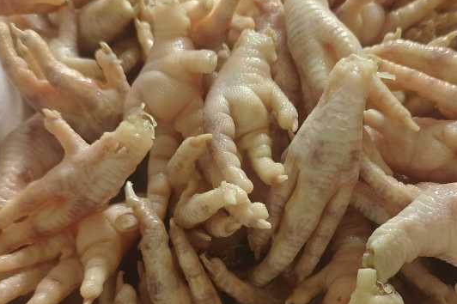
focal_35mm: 48
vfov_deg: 27.7
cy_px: 220
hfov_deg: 40.9
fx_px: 609
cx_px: 281
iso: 356
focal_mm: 5.5
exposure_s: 1/100
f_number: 1.75
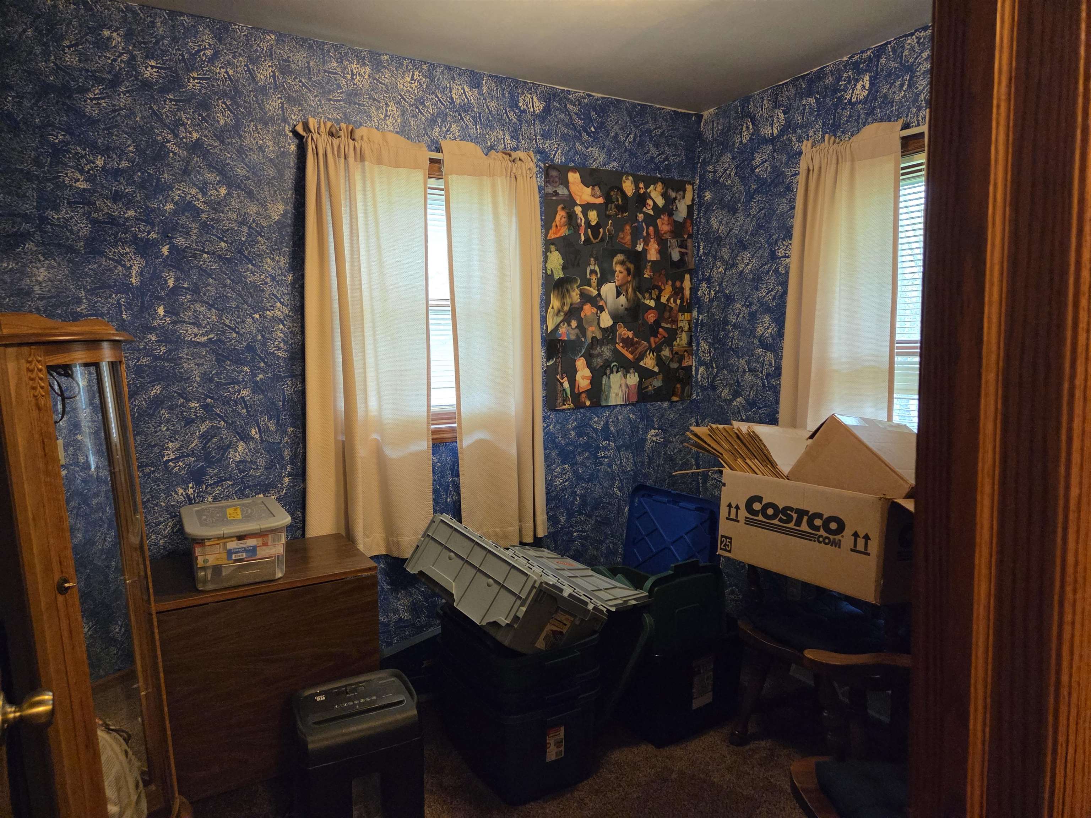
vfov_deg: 58.9
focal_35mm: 23
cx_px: 546
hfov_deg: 73.9
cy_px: 409
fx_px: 725
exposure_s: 1/120
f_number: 1.8
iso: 1600
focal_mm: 5.4
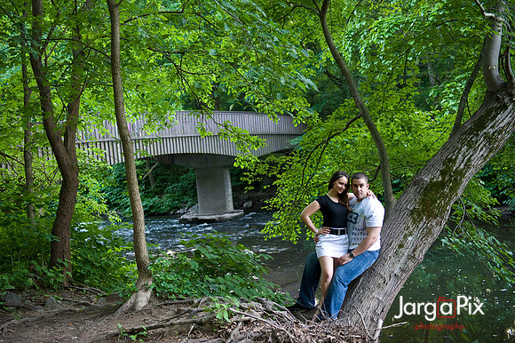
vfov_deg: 28.0
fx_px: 686
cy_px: 172
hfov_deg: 41.1
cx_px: 258
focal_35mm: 48
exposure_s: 1/100
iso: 800
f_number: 3.2
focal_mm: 48
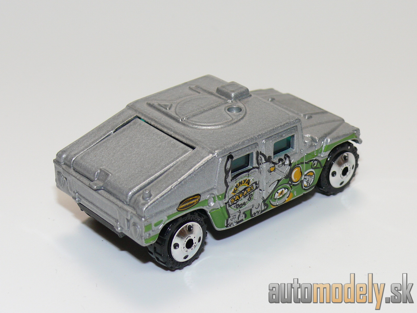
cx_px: 208
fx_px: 1120
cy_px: 156
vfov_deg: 15.9
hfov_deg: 21.1
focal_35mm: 93
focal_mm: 12.7
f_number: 4
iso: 100
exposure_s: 1/30
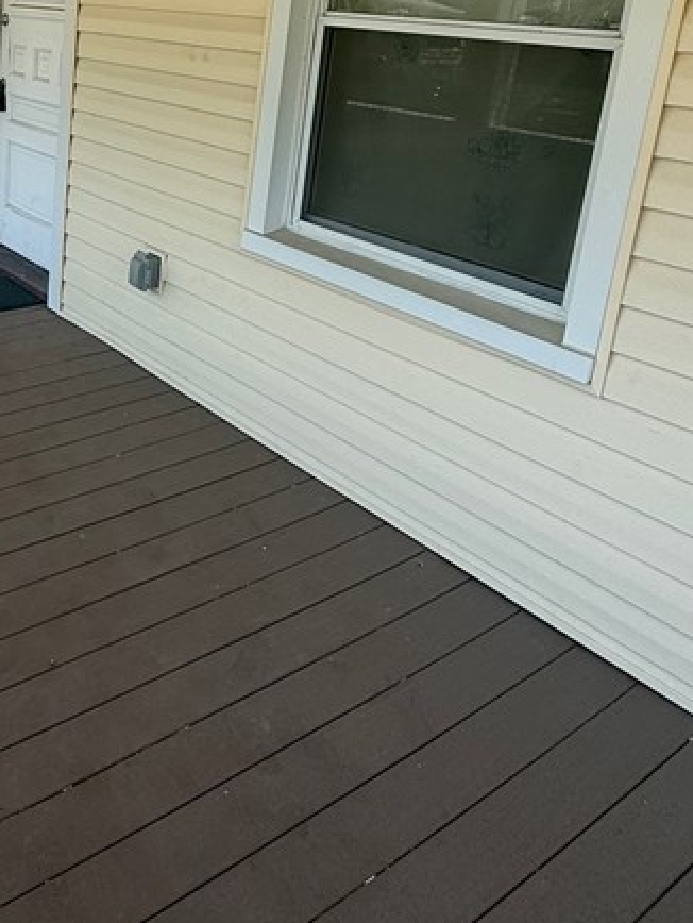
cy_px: 189
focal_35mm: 33
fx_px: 880
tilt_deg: -12.9
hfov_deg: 38.6
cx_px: 17
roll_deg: -2.3
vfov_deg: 51.9
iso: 50
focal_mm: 2.22
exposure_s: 1/433
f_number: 2.2
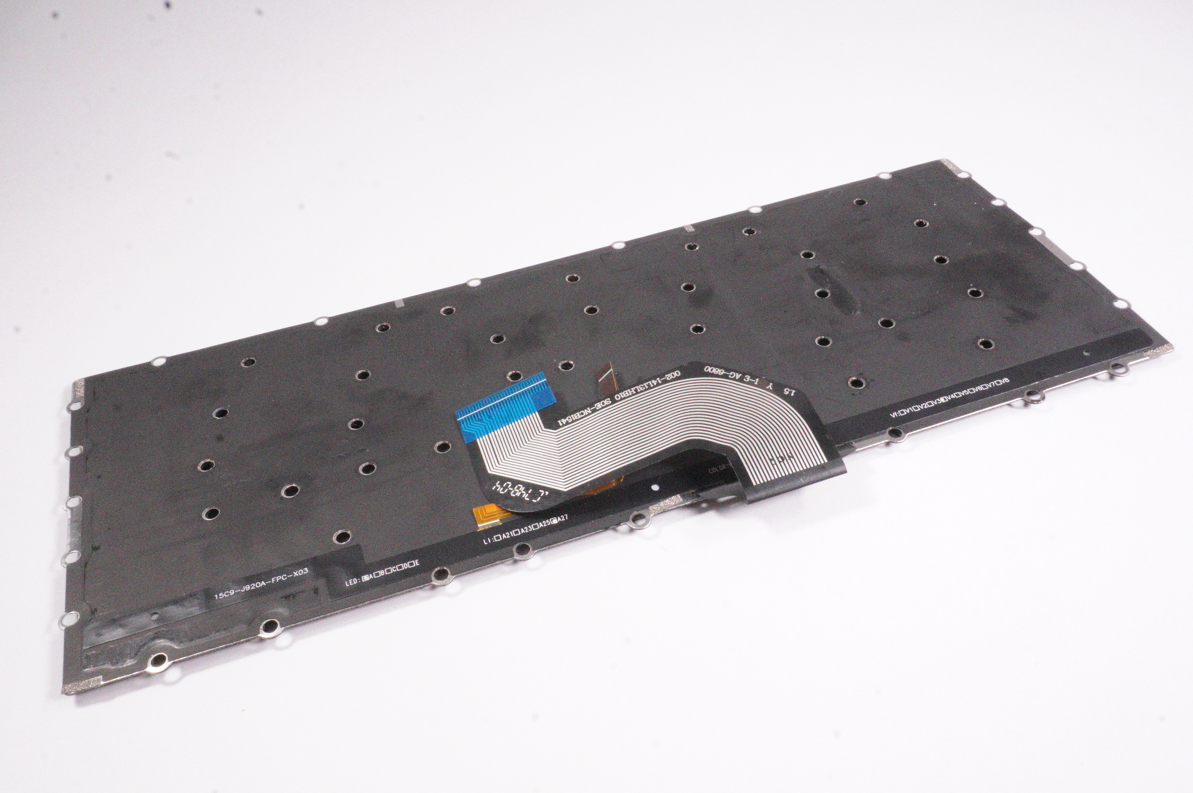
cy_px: 396
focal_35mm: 30
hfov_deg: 62.0
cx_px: 596
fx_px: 993
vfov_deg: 43.5
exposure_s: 1/200
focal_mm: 20
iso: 12800
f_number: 25
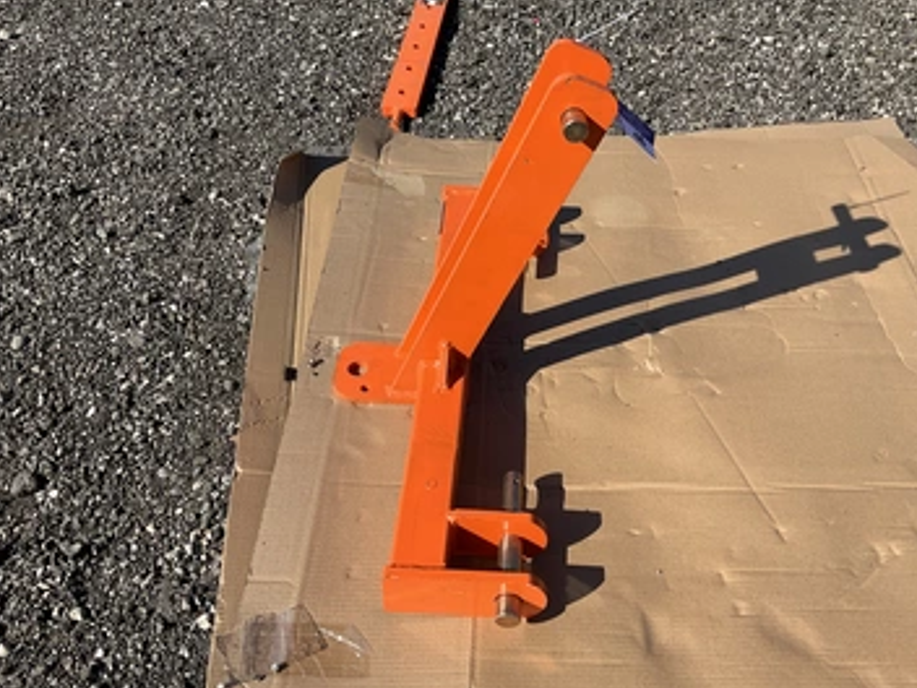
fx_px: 874
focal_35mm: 33
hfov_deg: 55.2
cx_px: 508
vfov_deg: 42.9
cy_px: 336
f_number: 1.8
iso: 25
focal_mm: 3
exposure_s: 1/1786
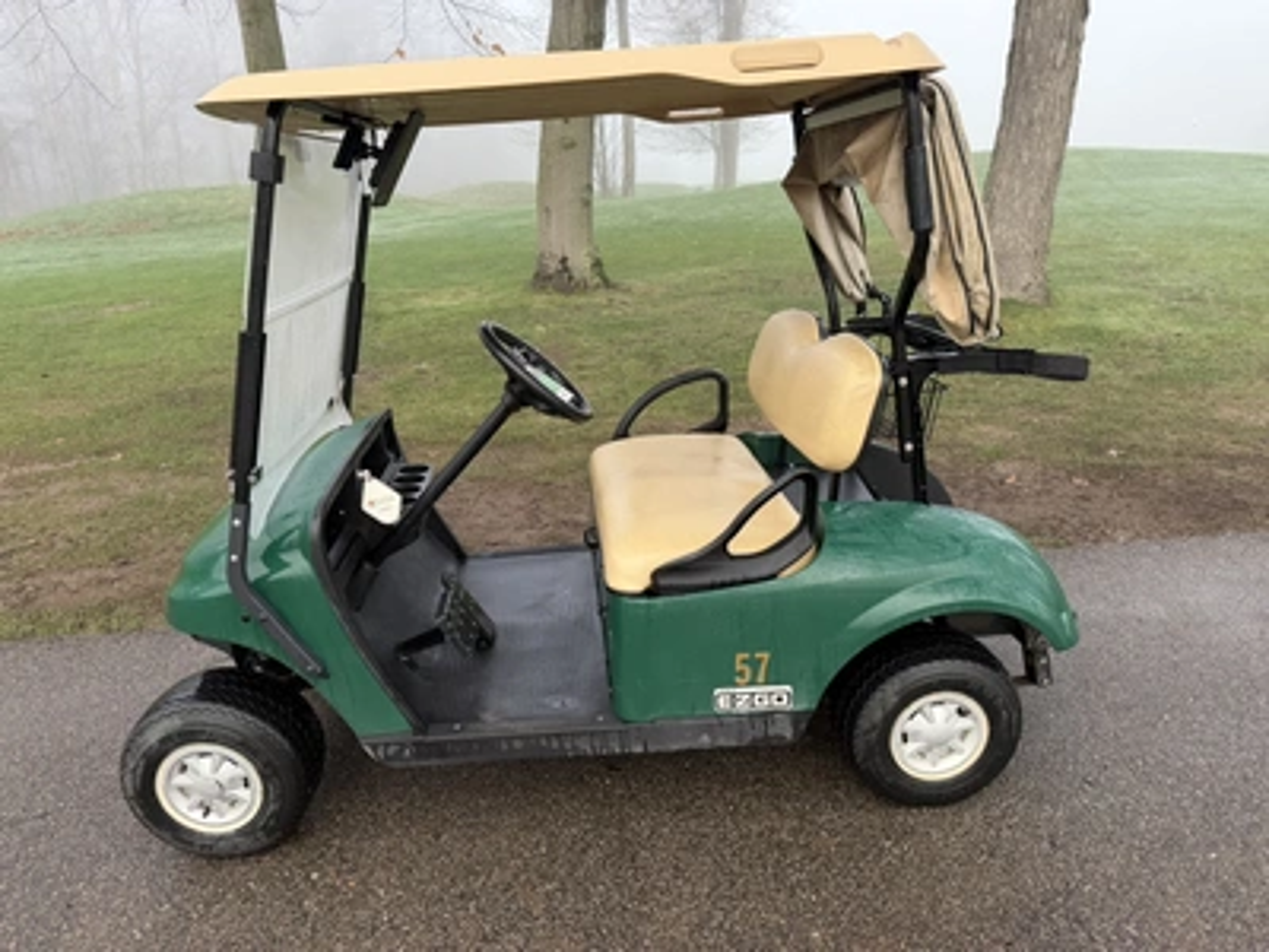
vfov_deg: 56.8
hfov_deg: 71.6
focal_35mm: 24
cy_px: 476
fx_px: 880
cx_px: 634
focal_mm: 6.76
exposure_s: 1/347
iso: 80
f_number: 1.78
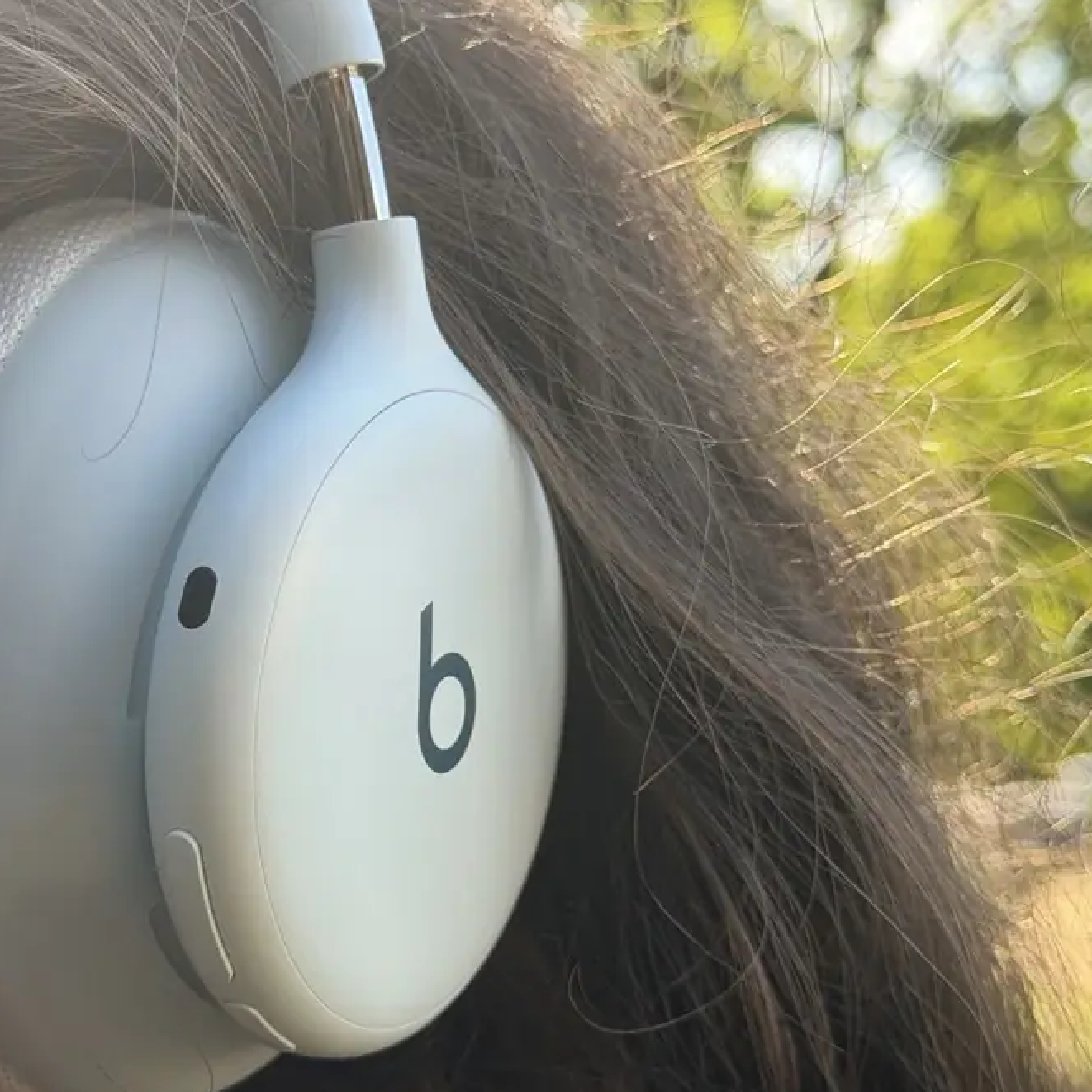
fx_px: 2748
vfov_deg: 22.5
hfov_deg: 22.4
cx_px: 355
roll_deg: +1.3
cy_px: 629
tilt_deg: -5.3
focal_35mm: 77
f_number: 1.78
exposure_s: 1/493
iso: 80
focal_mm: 6.76
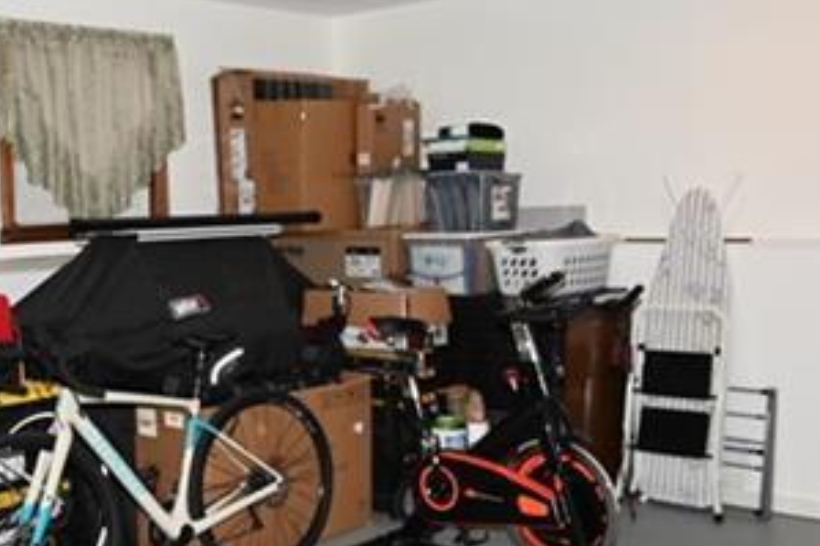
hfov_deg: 39.1
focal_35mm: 50
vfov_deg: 27.1
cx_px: 244
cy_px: 277
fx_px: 1132
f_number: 5.6
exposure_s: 1/60
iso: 400
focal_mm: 14.5
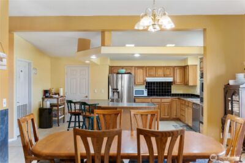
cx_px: 122
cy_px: 82
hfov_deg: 61.9
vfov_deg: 43.6
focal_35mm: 30
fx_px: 204
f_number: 2.8
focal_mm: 30
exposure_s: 1/50
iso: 400
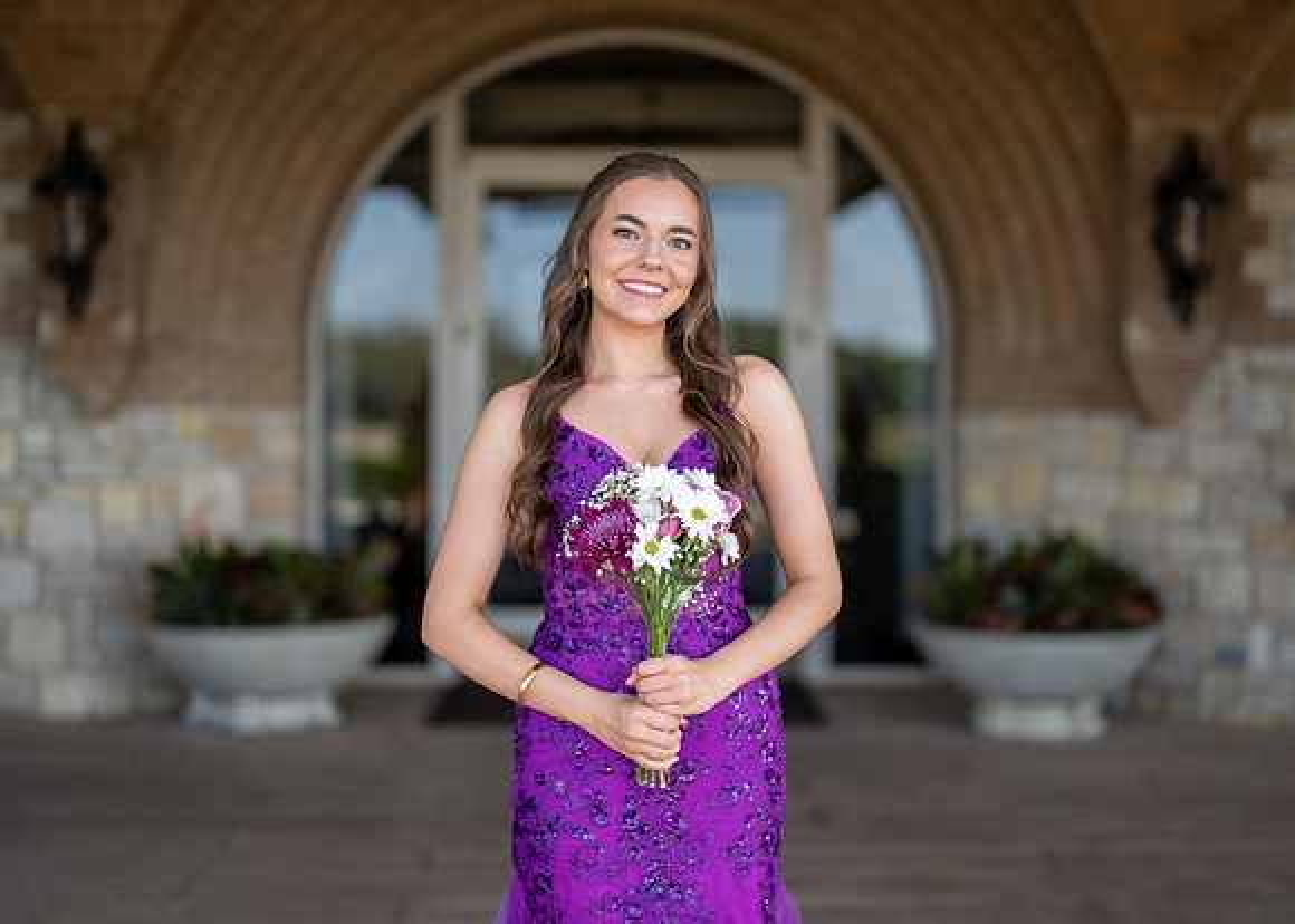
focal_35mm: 54
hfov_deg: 35.9
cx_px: 677
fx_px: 1999
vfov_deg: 26.0
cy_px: 461
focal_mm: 50
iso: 160
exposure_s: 1/2000
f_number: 1.2
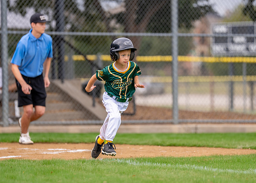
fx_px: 2042
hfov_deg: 7.2
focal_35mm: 281
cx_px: 121
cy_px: 85
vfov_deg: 5.1
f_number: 2.8
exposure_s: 1/1600
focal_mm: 200
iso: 250
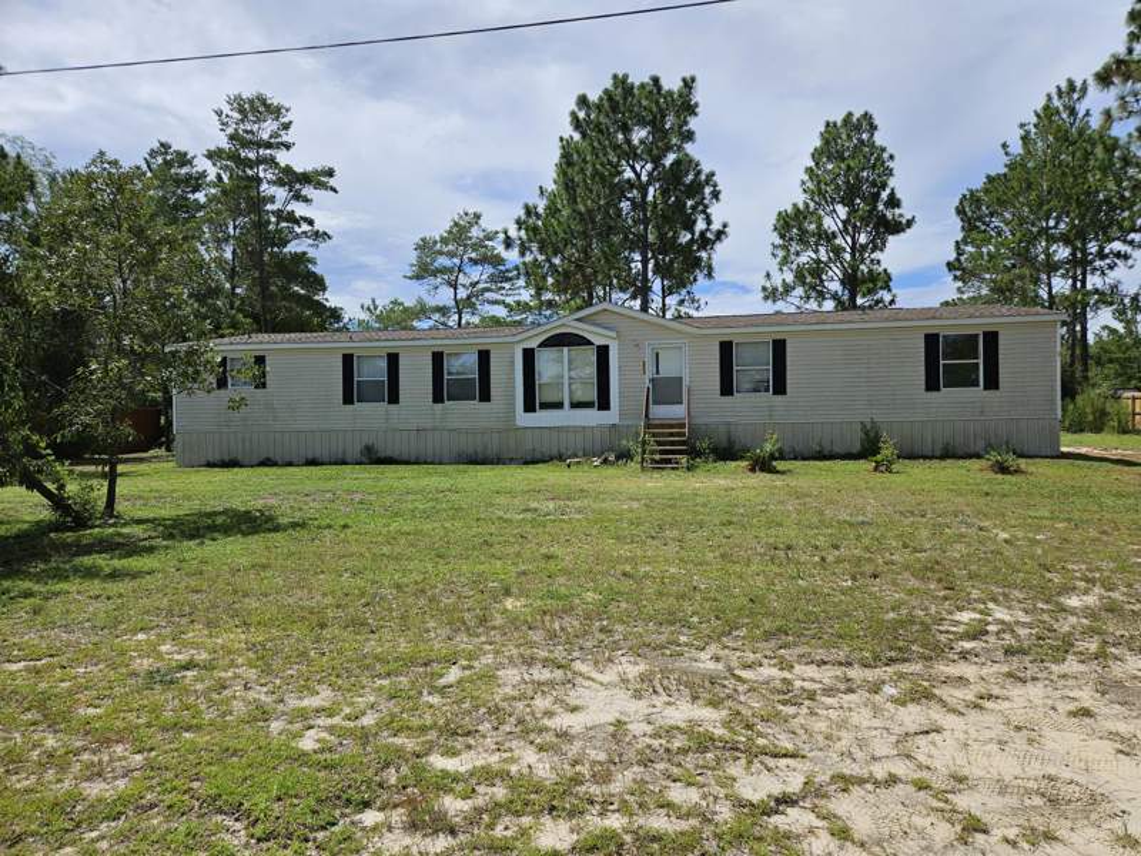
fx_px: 758
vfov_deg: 58.9
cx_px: 570
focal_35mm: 23
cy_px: 428
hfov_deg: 73.9
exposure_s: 1/3363
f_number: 1.8
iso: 25
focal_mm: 5.4
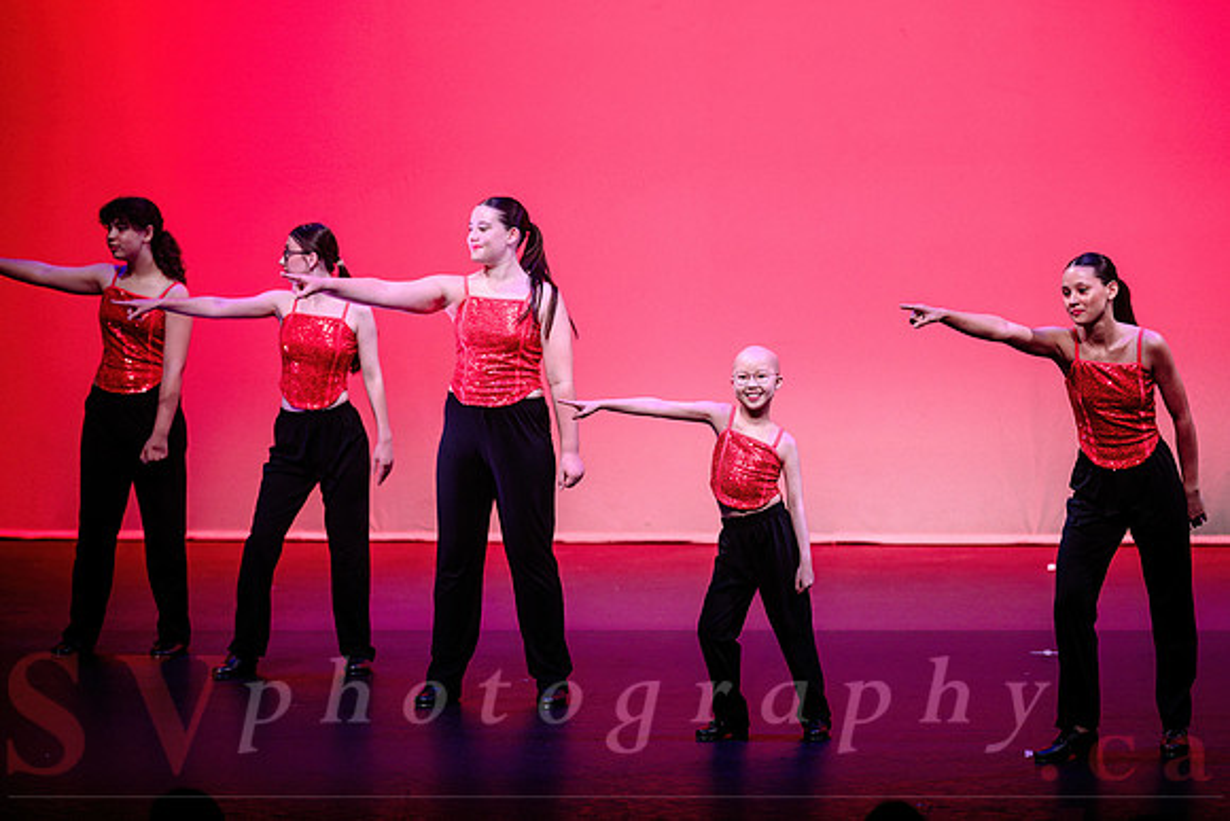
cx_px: 671
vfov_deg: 9.6
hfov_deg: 14.3
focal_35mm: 144
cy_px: 378
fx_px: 4907
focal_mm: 130
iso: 1600
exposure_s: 1/500
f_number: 2.8
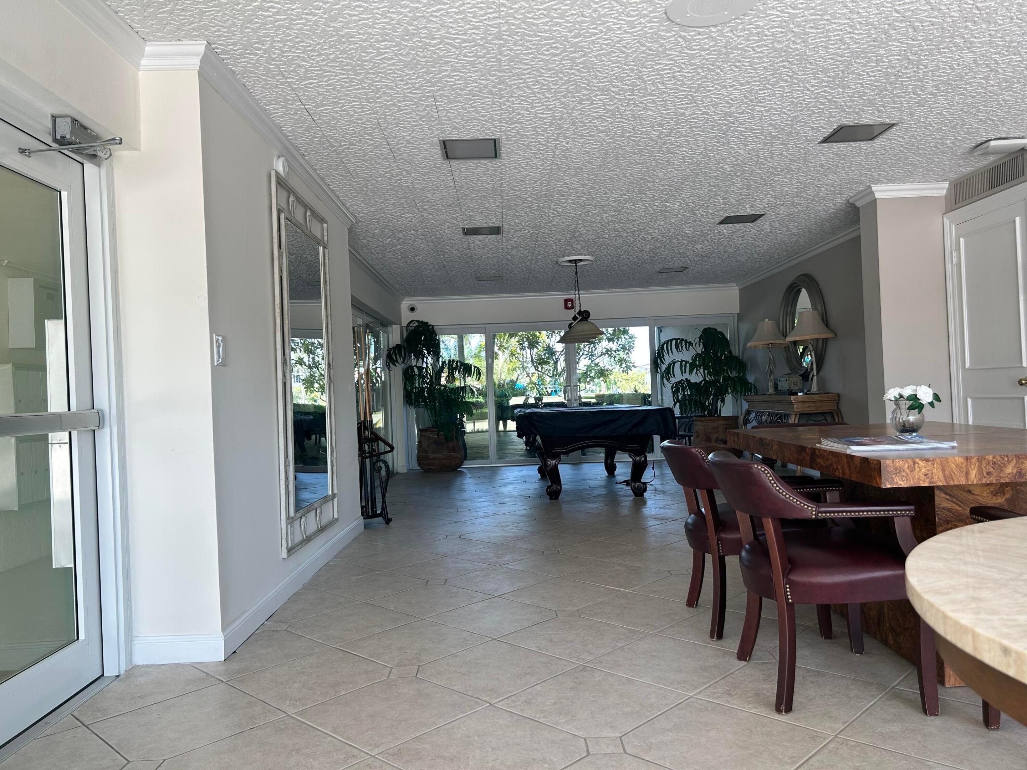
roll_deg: +3.1
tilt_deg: +0.4
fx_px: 771
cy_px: 385
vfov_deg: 53.1
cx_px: 514
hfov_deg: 67.3
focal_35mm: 26
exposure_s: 1/121
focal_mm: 5.7
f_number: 1.5
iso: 40
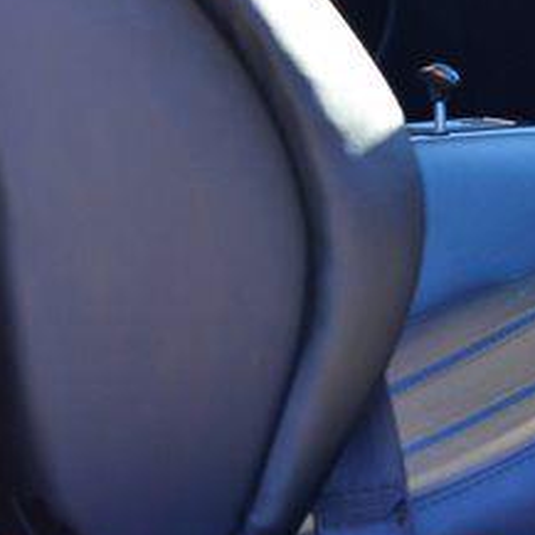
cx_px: 700
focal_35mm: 281
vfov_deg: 6.2
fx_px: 4913
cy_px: -227
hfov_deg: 6.2
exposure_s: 1/100
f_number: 5
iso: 250
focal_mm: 75
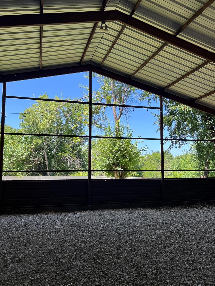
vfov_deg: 63.4
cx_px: 102
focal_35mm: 28
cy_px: 144
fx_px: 232
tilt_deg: +6.4
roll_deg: +2.1
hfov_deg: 49.7
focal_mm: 5.7
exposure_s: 1/853
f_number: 1.5
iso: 50
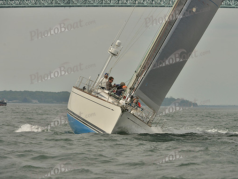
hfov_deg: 6.9
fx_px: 1966
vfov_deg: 5.2
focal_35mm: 286
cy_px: 90
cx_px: 120
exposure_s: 1/1250
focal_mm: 260
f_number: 9
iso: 280
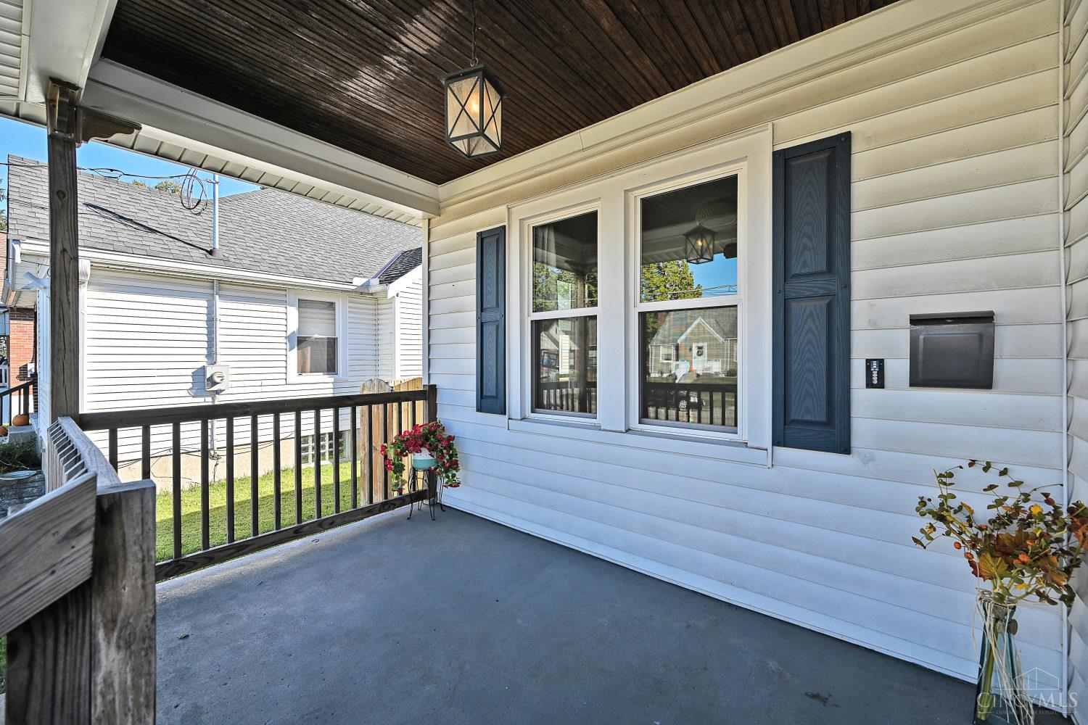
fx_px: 423
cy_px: 362
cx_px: 544
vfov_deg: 81.2
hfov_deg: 104.3
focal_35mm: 14
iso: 100
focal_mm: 14
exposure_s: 1/250
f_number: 5.6
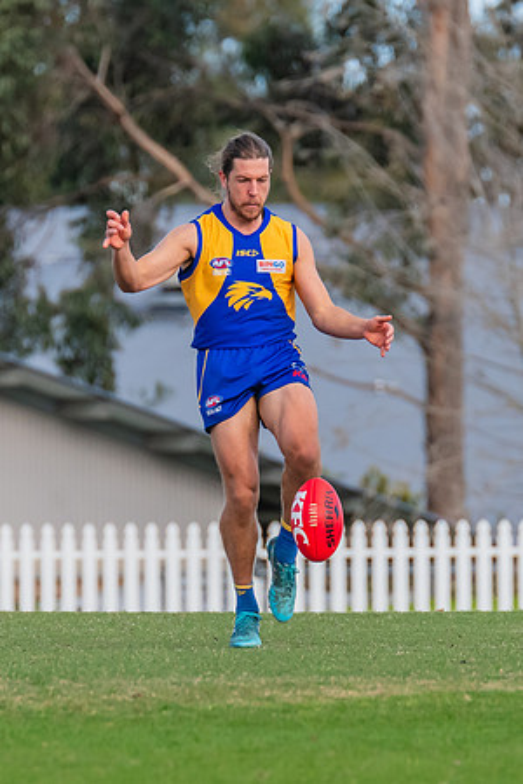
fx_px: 25146
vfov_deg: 1.8
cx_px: 226
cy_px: 307
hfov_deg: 1.2
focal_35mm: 1154
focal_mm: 420
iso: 800
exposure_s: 1/1250
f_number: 8
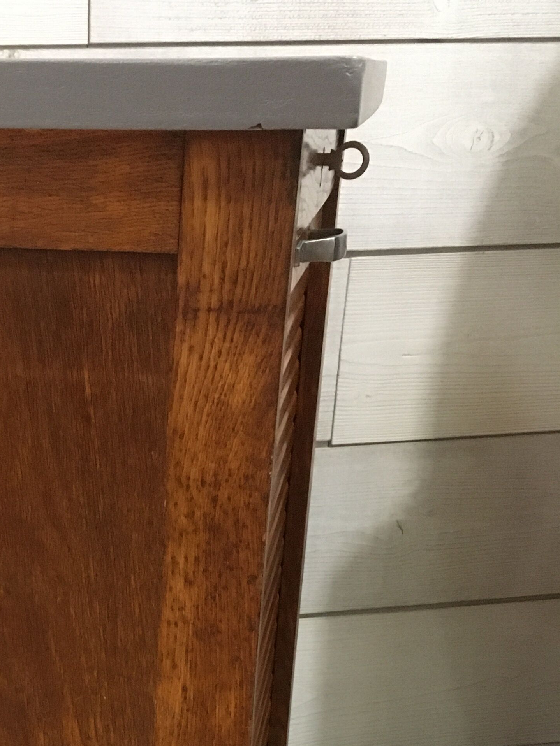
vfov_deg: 29.8
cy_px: 728
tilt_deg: -26.0
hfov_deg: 22.9
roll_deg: +0.9
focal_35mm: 61
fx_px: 1316
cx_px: -25
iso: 320
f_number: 2.2
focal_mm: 4.15
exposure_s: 1/17
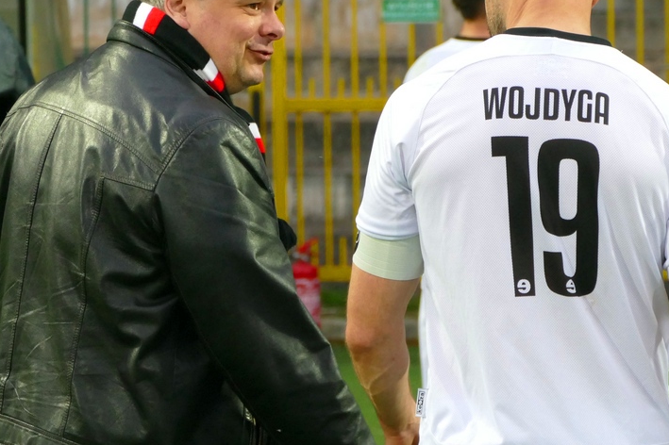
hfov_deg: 7.3
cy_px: 228
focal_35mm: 284
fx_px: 5275
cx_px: 330
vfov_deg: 4.8
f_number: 4
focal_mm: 63.88
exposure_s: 1/500
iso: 1250
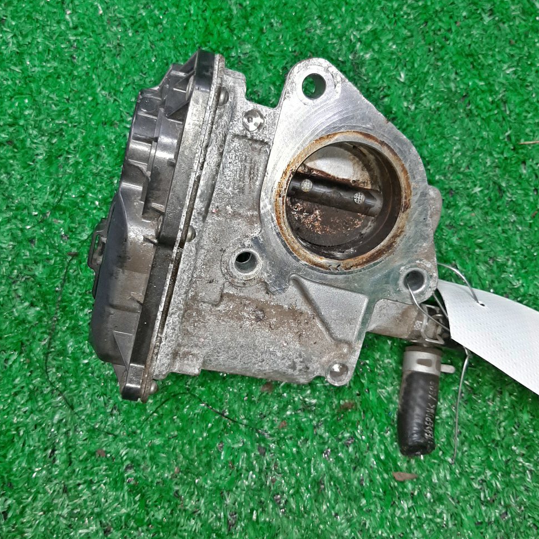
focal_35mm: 34
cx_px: 255
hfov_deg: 48.4
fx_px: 599
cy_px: 270
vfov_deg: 48.5
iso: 96
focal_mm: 3.93
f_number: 1.7
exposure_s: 1/50
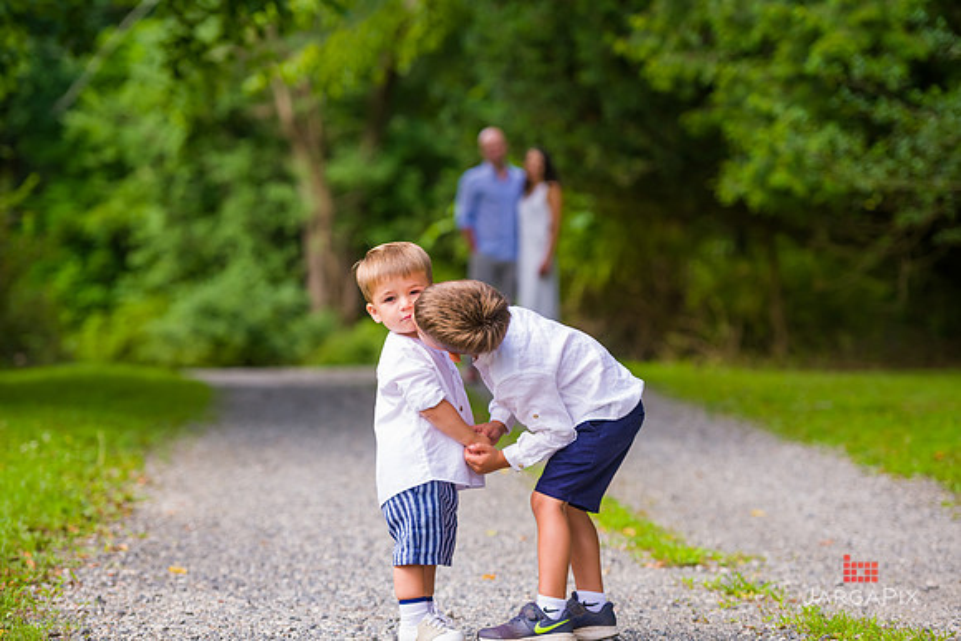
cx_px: 480
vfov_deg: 12.2
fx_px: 2990
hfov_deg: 18.3
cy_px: 320
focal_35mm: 112
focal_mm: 112
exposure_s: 1/640
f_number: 4
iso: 200
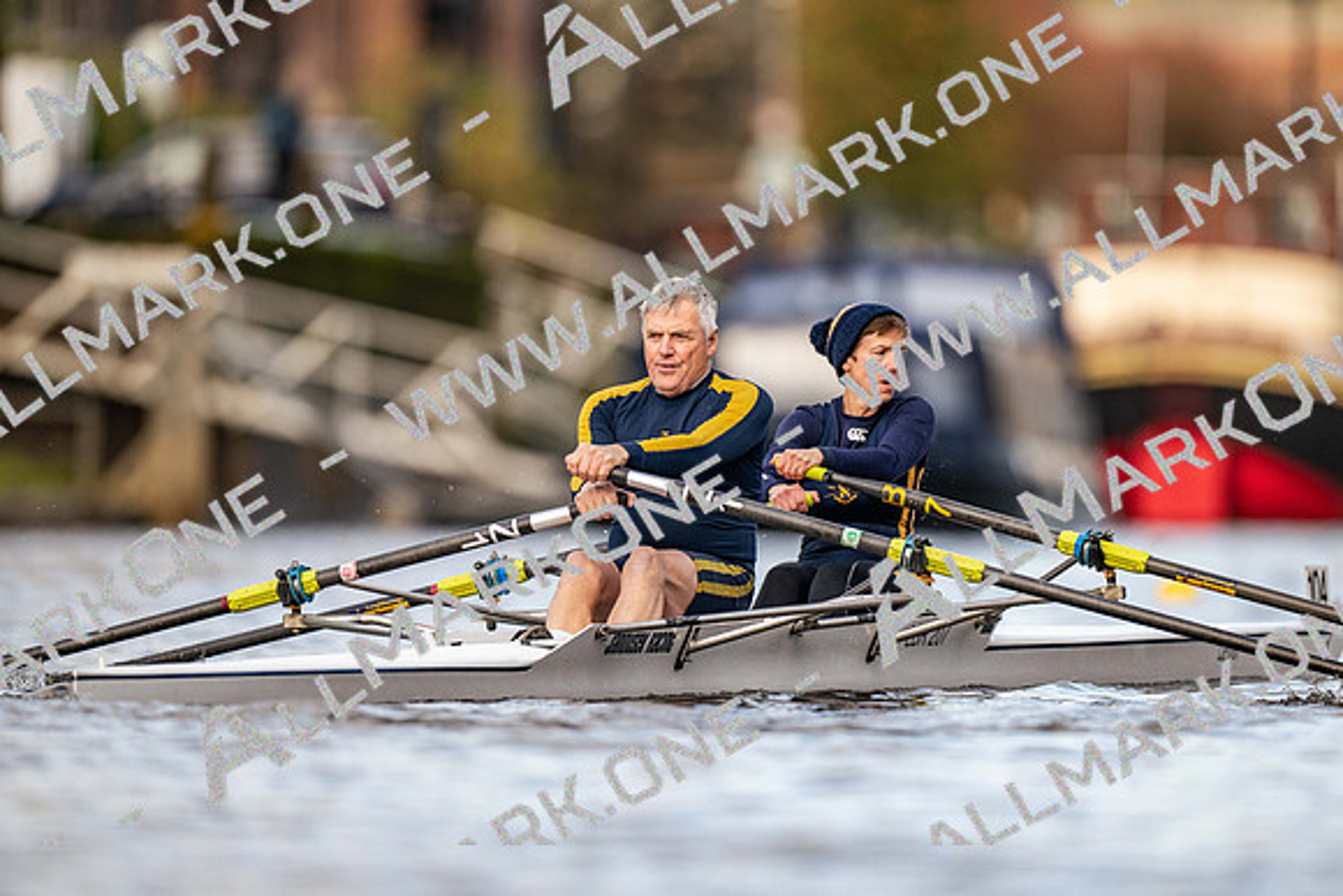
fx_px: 22388
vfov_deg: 2.3
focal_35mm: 600
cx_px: 672
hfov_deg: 3.4
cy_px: 448
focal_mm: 600
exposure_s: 1/2500
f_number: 4
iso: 1000
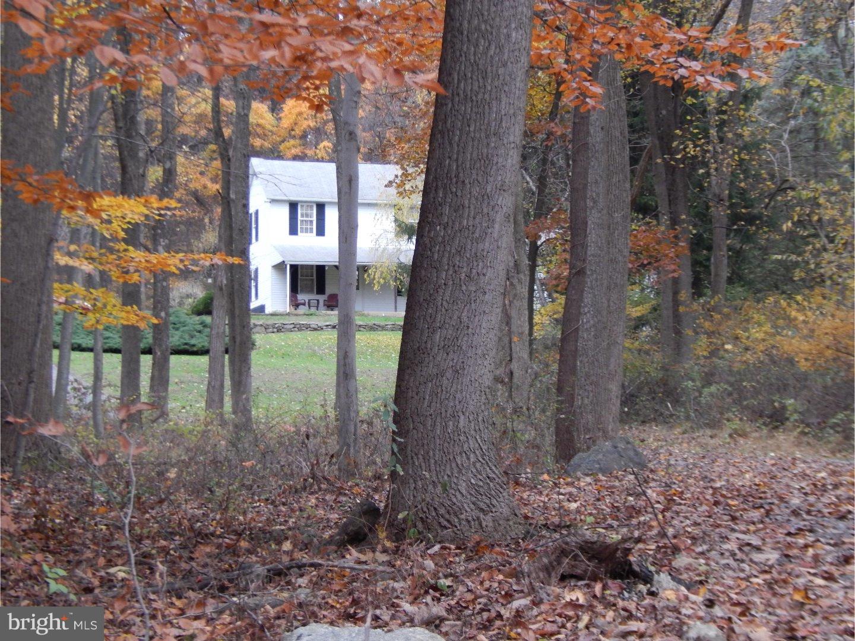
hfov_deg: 13.9
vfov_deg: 10.4
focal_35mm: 142
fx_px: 3507
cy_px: 320
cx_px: 428
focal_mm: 25.3
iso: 400
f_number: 4.9
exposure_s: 1/25
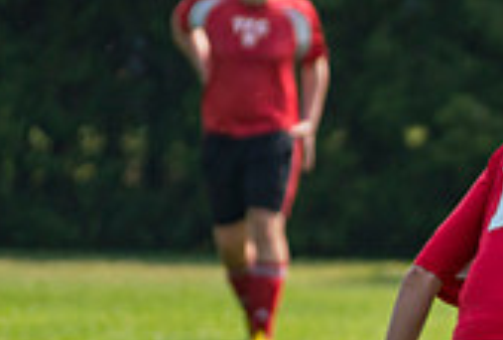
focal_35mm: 1250
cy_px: 332
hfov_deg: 1.6
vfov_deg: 1.1
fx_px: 17528
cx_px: 805
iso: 400
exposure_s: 1/4000
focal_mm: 200
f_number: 2.8
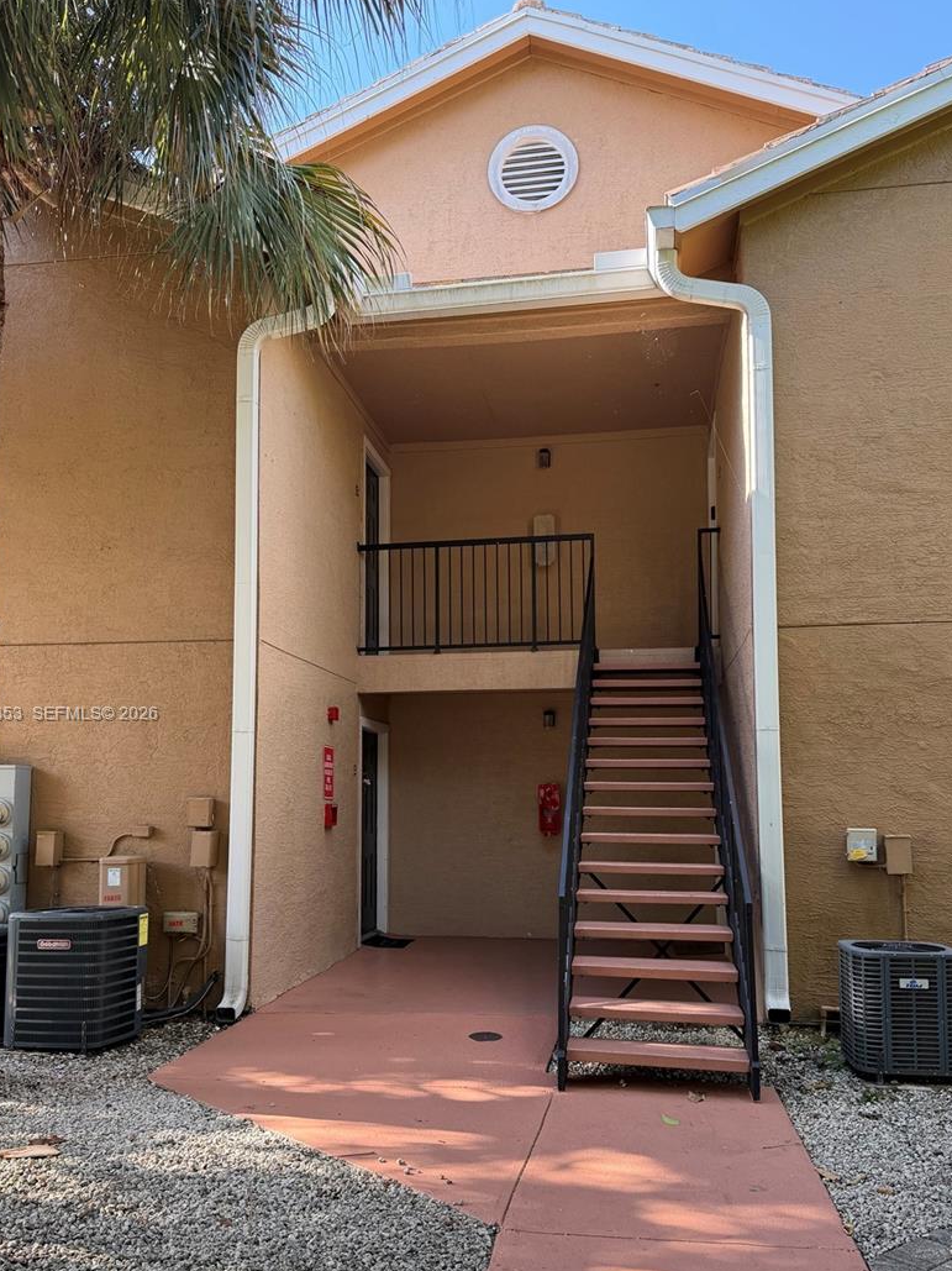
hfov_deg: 49.7
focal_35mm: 28
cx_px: 485
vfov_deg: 63.2
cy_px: 715
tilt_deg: +7.0
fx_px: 1027
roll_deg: +0.1
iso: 100
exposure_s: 1/344
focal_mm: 6.76
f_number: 1.78
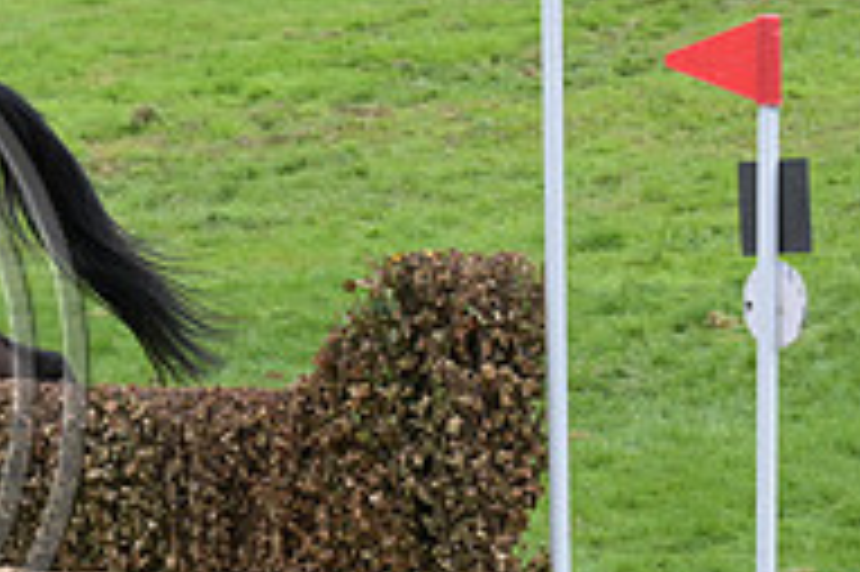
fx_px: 9070
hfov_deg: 5.4
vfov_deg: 3.6
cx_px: -428
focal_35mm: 380
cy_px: 318
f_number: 5.6
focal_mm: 125
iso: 1400
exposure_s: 1/1250
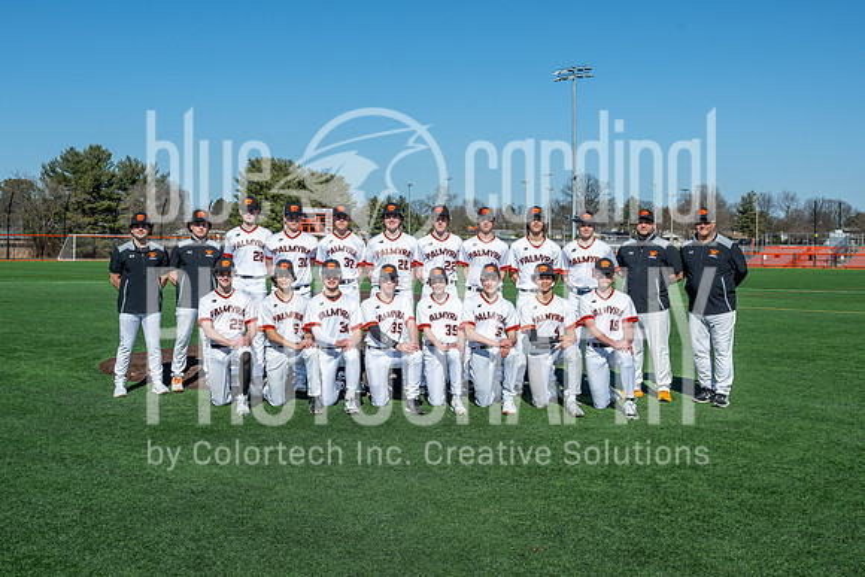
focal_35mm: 44
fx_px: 1067
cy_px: 226
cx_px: 386
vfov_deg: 30.2
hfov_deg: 44.1
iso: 64
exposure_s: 1/200
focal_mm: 35
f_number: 9
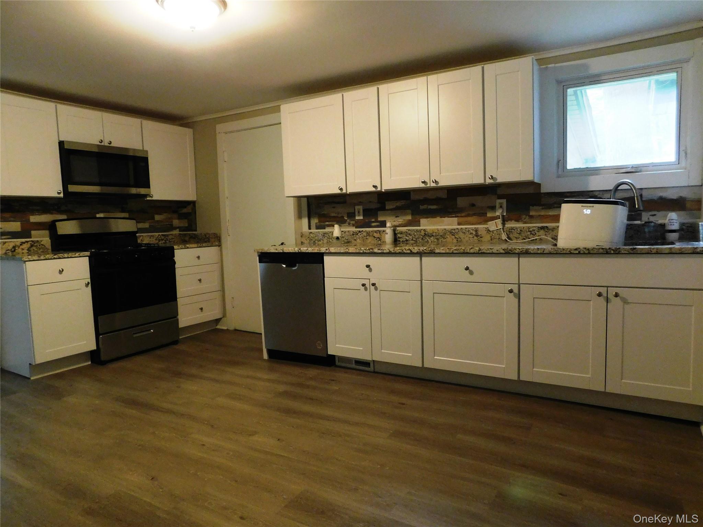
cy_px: 264
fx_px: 467
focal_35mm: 23
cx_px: 352
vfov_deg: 58.9
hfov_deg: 73.9
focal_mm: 4
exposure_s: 1/30
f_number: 3
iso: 360
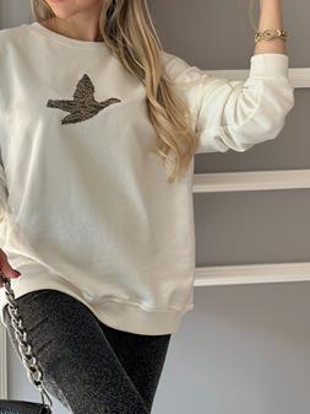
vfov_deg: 26.3
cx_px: 102
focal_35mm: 74
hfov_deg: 19.8
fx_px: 883
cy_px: 170
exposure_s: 1/63
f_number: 1.78
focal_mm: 6.86
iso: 125
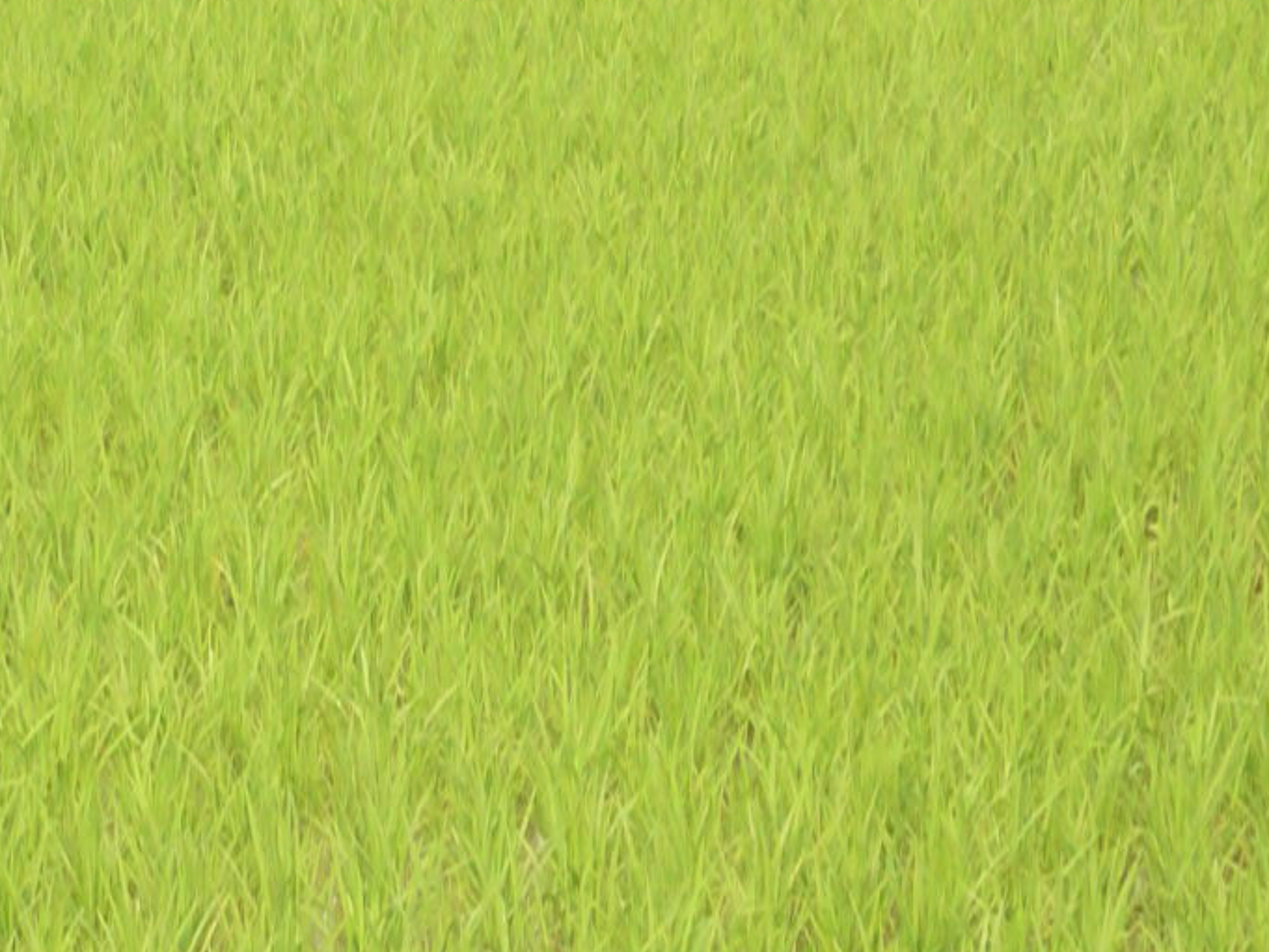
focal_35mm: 235
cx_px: 337
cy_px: 1030
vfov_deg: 6.3
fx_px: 8616
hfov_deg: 8.4
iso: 500
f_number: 5.1
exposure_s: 1/500
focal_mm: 16.5
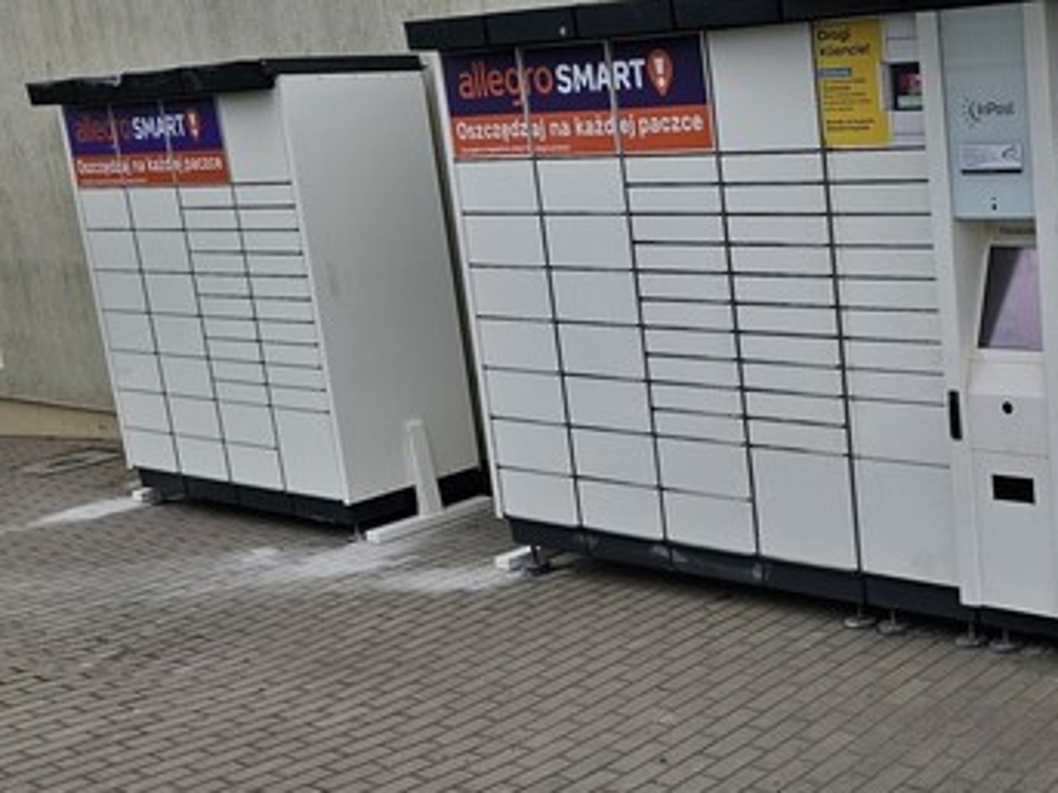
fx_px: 1436
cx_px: 1043
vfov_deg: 30.9
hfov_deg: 36.6
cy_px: 378
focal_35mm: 47
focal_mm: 6.3
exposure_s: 1/645
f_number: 1.7
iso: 10
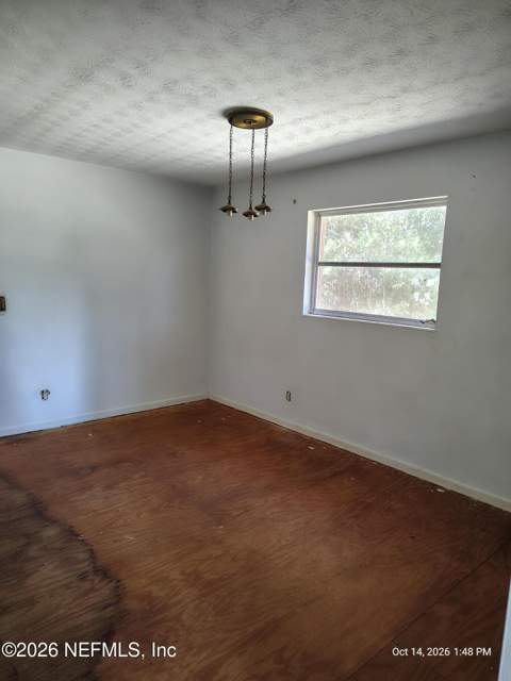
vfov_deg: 71.6
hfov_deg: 56.8
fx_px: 472
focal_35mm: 24
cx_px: 256
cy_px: 340
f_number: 1.8
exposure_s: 1/63.1
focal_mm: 5.56
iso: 800
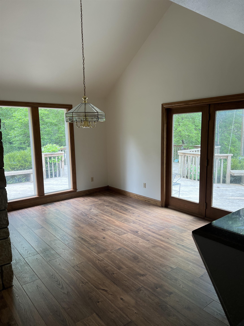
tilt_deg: -7.5
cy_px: 163
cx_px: 122
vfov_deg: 67.3
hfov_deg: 53.1
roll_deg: +1.9
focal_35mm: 26
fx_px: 244
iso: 100
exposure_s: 1/120
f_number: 1.5
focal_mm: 5.7
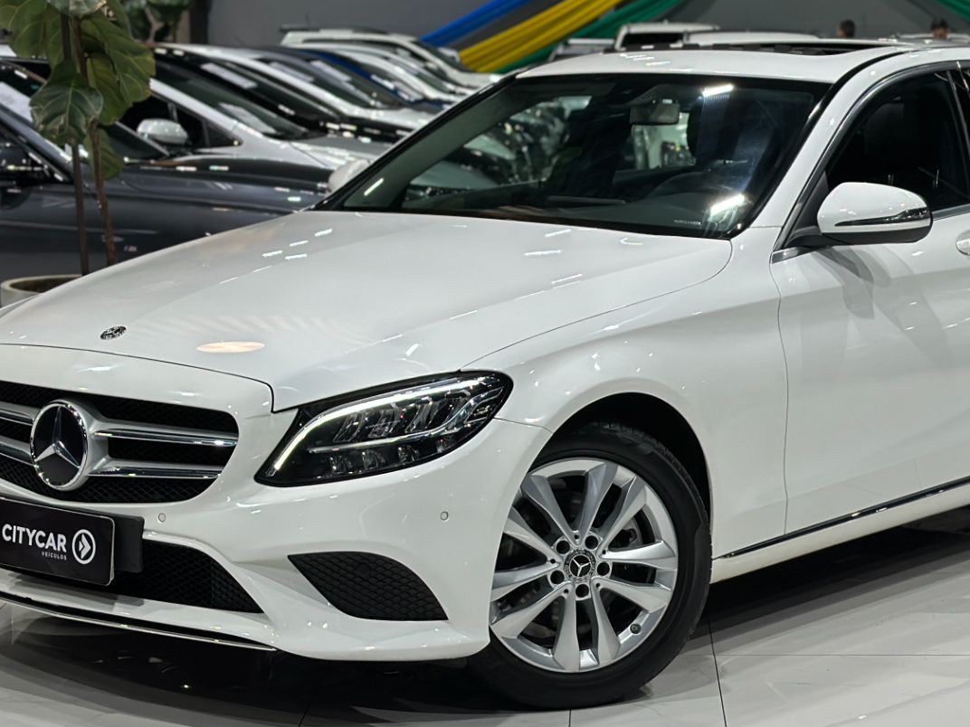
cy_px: 346
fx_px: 2410
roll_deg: -0.5
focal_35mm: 86
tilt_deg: -7.3
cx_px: 630
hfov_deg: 22.7
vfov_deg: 17.2
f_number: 1.78
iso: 100
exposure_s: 1/120
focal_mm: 6.86
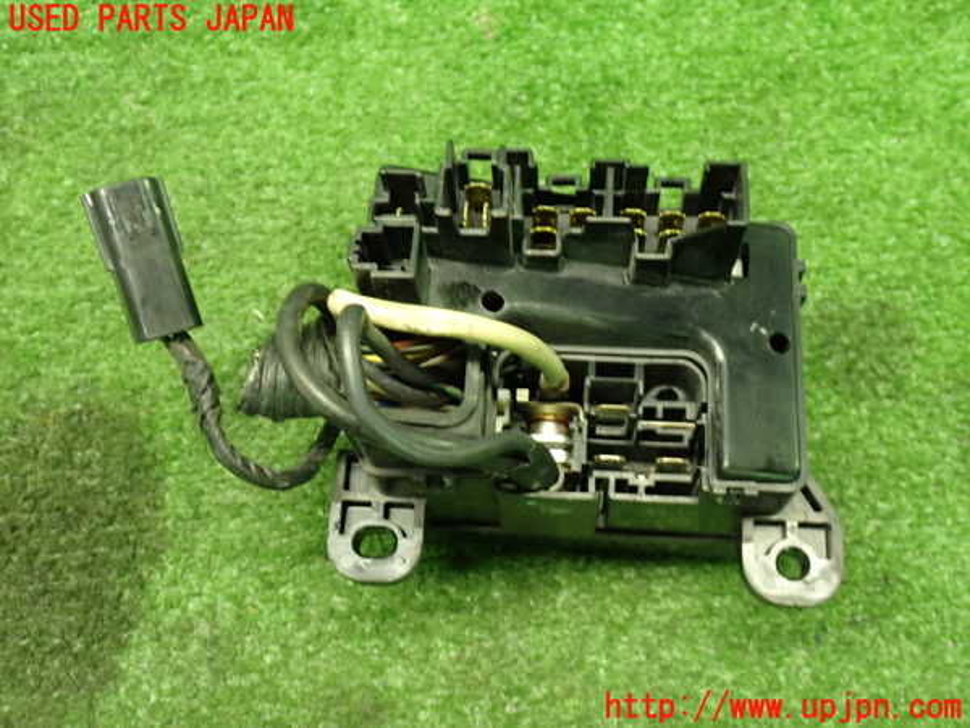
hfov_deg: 49.0
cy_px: 364
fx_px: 1065
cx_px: 485
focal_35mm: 38
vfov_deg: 37.7
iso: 800
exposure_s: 1/40
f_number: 2.7
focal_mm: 6.83
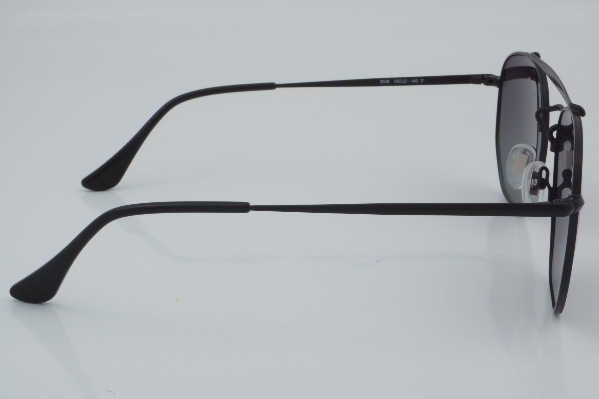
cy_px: 200
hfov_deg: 27.0
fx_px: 1248
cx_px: 300
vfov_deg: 18.2
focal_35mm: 75
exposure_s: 1/4
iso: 100
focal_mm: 50
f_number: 32
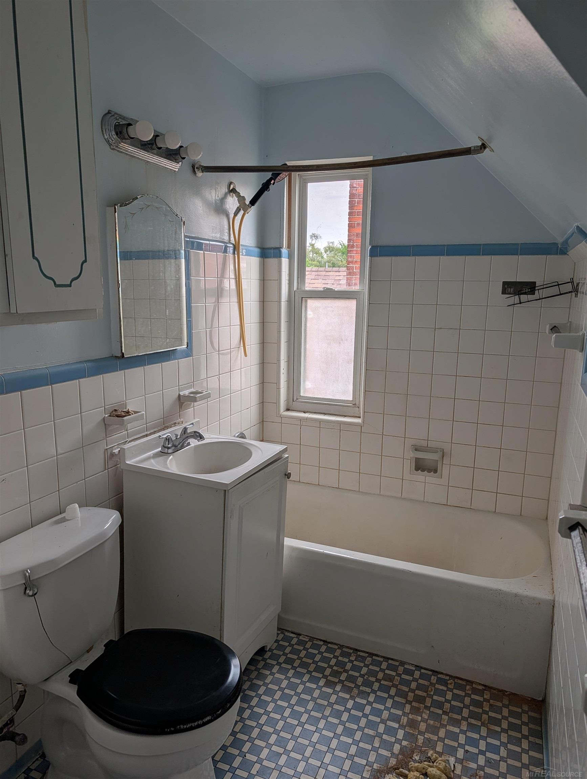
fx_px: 541
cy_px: 390
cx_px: 294
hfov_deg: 56.9
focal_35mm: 24
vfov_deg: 71.5
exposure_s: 1/1337
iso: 23
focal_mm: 6.9
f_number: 1.68
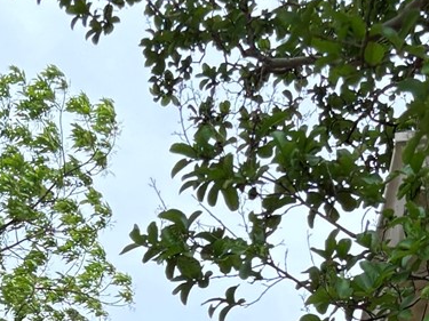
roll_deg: +0.1
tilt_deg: +1.2
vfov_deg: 8.5
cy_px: 1009
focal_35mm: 142
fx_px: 1759
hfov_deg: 13.9
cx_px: 164
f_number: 1.6
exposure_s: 1/161
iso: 50
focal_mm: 5.96
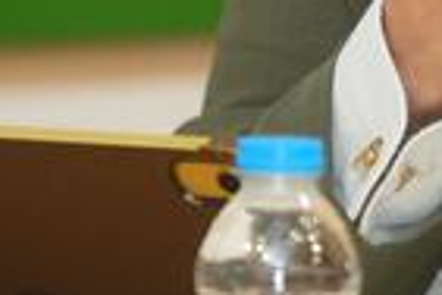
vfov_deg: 1.2
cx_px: 545
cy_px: -202
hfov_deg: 1.8
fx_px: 13959
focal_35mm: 1137
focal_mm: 200
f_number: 4
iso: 2000
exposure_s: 1/160
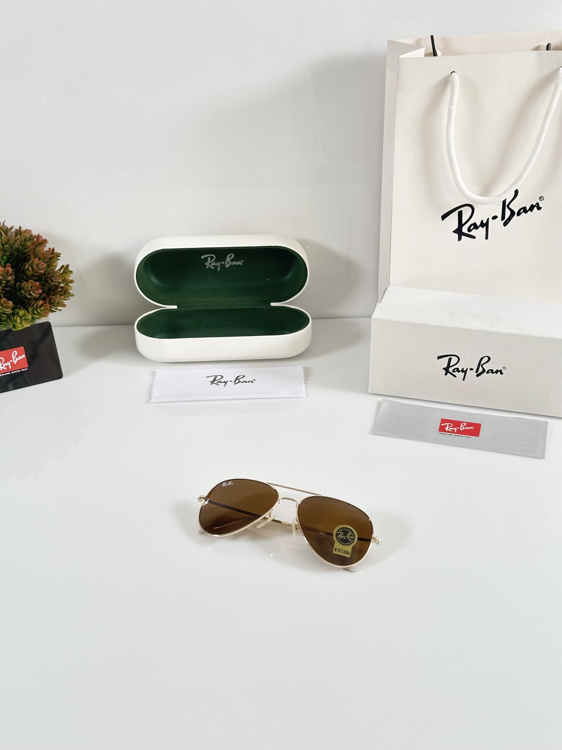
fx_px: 1039
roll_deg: +1.5
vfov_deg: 39.7
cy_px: 375
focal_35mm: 48
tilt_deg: -32.0
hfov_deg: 30.3
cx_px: 281
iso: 64
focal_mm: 6.86
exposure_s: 1/100
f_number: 1.78
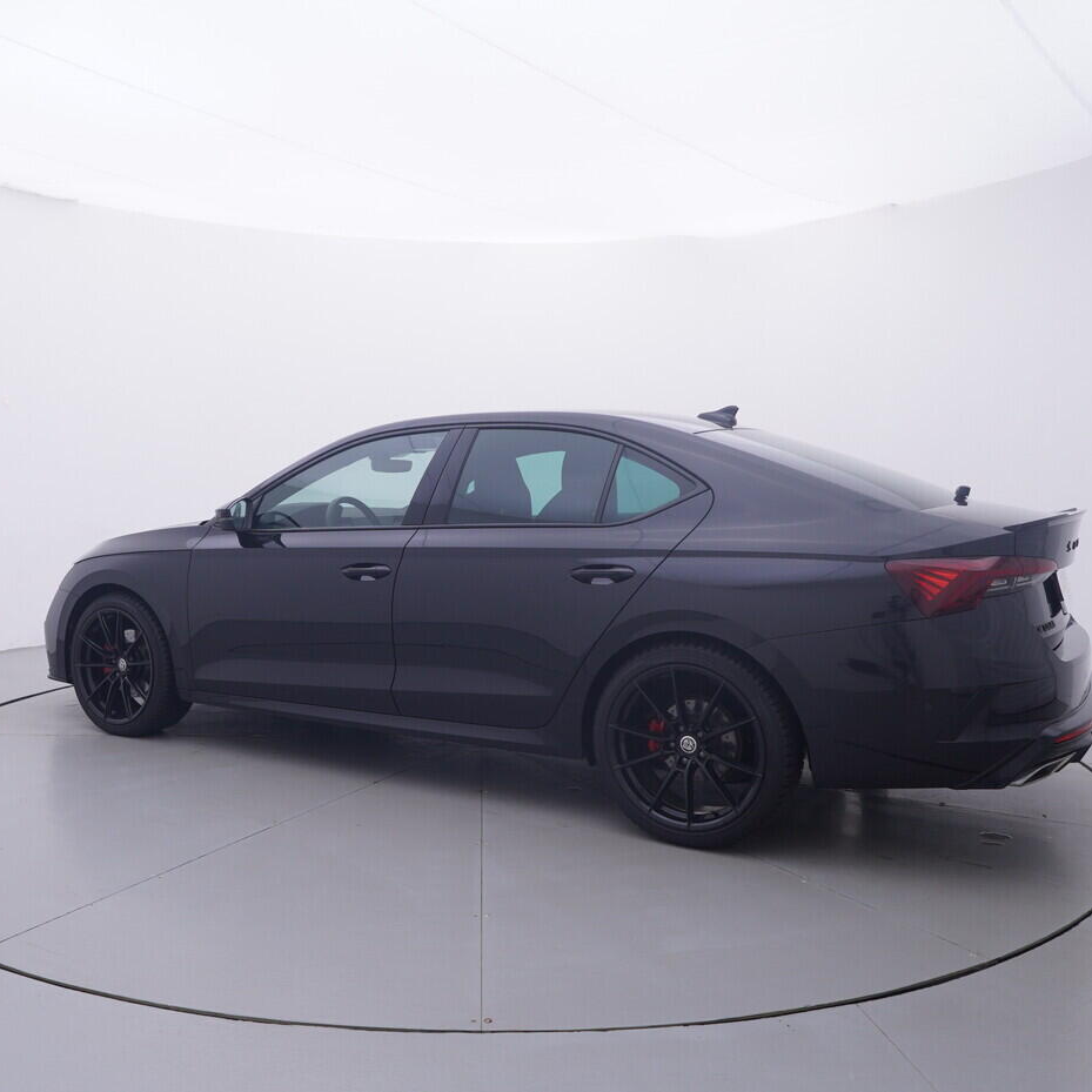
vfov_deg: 54.6
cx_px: 478
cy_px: 528
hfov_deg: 54.4
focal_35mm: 30
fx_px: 1059
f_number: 5
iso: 200
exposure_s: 1/80
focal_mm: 15
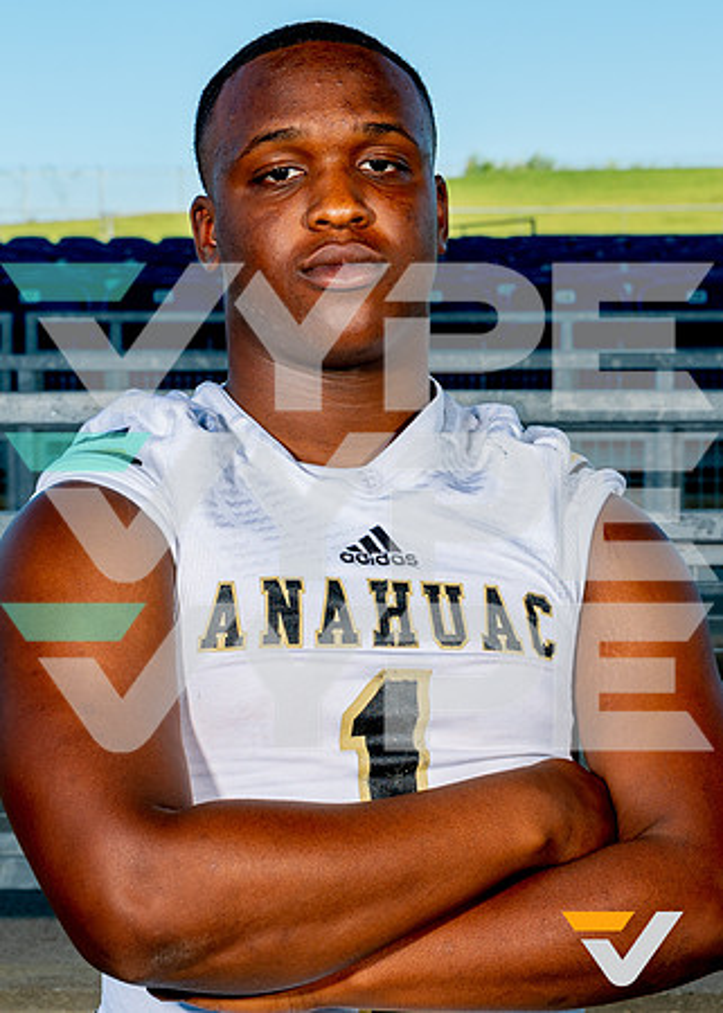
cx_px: 361
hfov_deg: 17.4
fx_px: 2366
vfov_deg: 24.2
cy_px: 529
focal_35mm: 82
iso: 100
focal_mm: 52
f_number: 8
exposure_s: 1/125
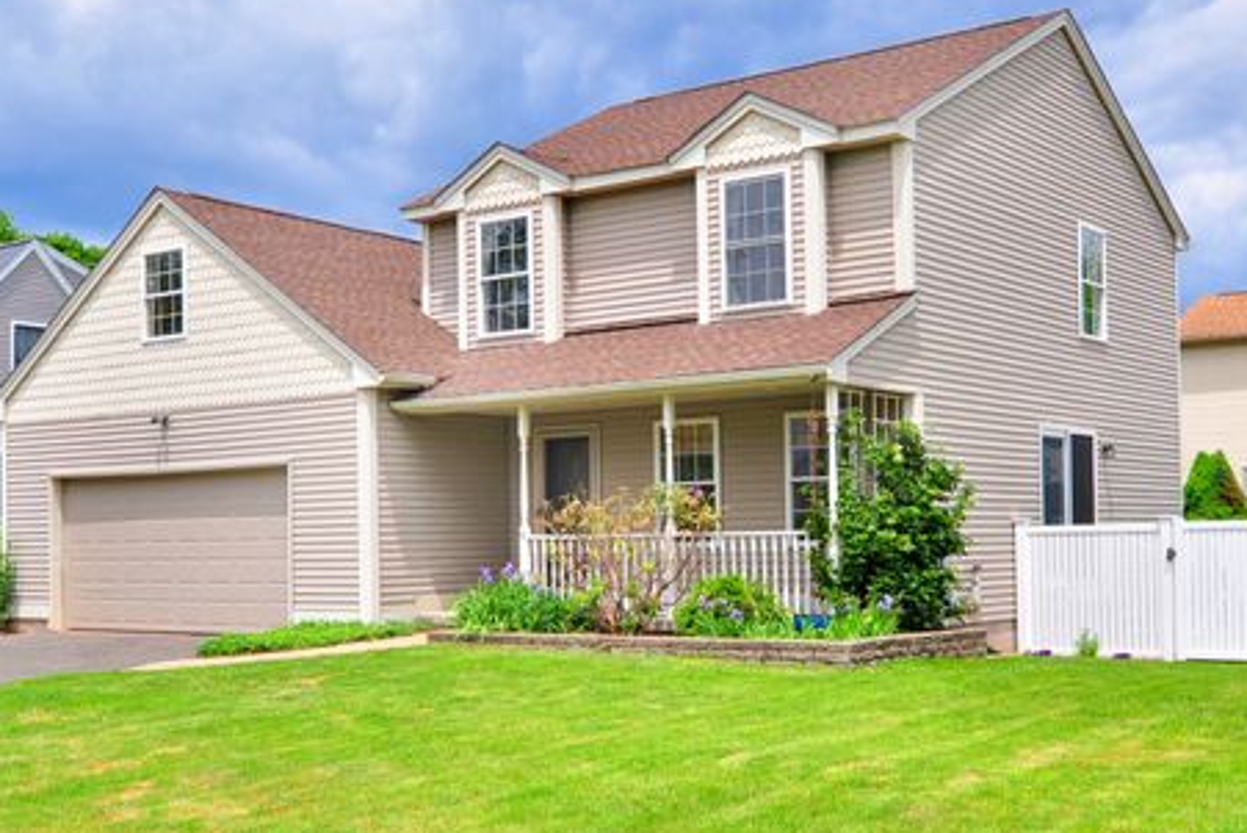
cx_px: 594
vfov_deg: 41.7
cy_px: 423
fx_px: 1093
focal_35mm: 32
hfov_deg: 59.4
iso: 320
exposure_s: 1/640
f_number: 8
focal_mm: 19
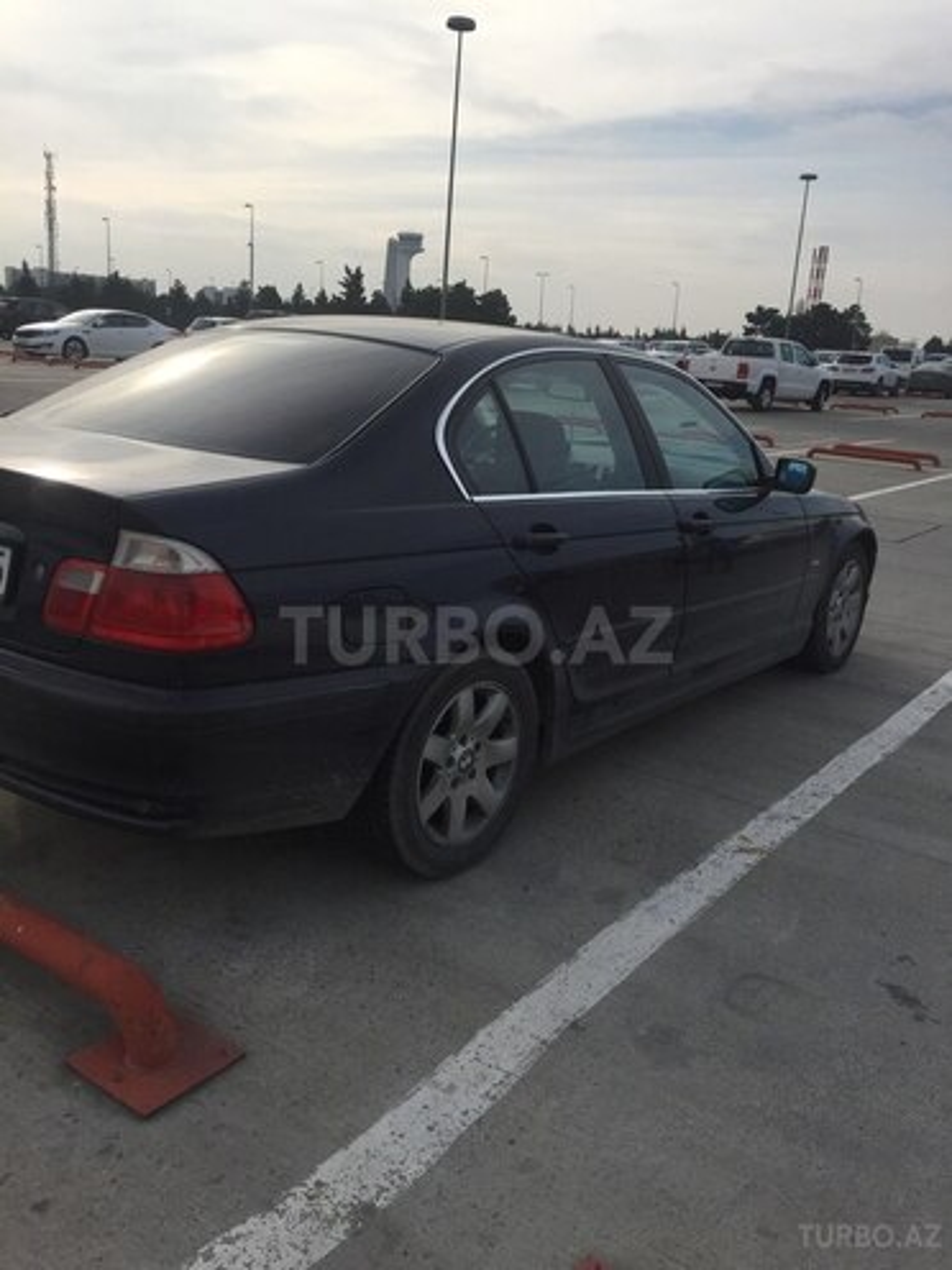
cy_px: 635
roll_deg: -3.0
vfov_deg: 61.7
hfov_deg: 48.2
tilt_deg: -15.3
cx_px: 476
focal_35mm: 29
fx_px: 1063
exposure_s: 1/2475
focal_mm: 4.15
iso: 32
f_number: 2.2
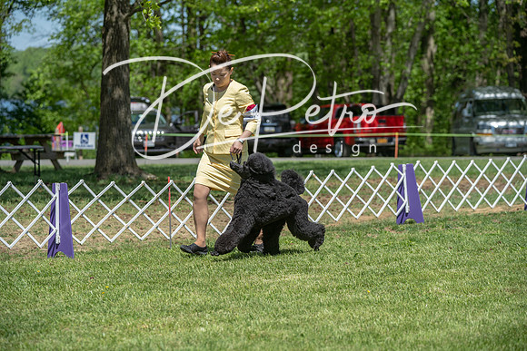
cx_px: 264
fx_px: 1757
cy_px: 176
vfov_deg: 11.4
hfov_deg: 17.1
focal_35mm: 120
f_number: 5
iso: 250
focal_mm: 120
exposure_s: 1/1000
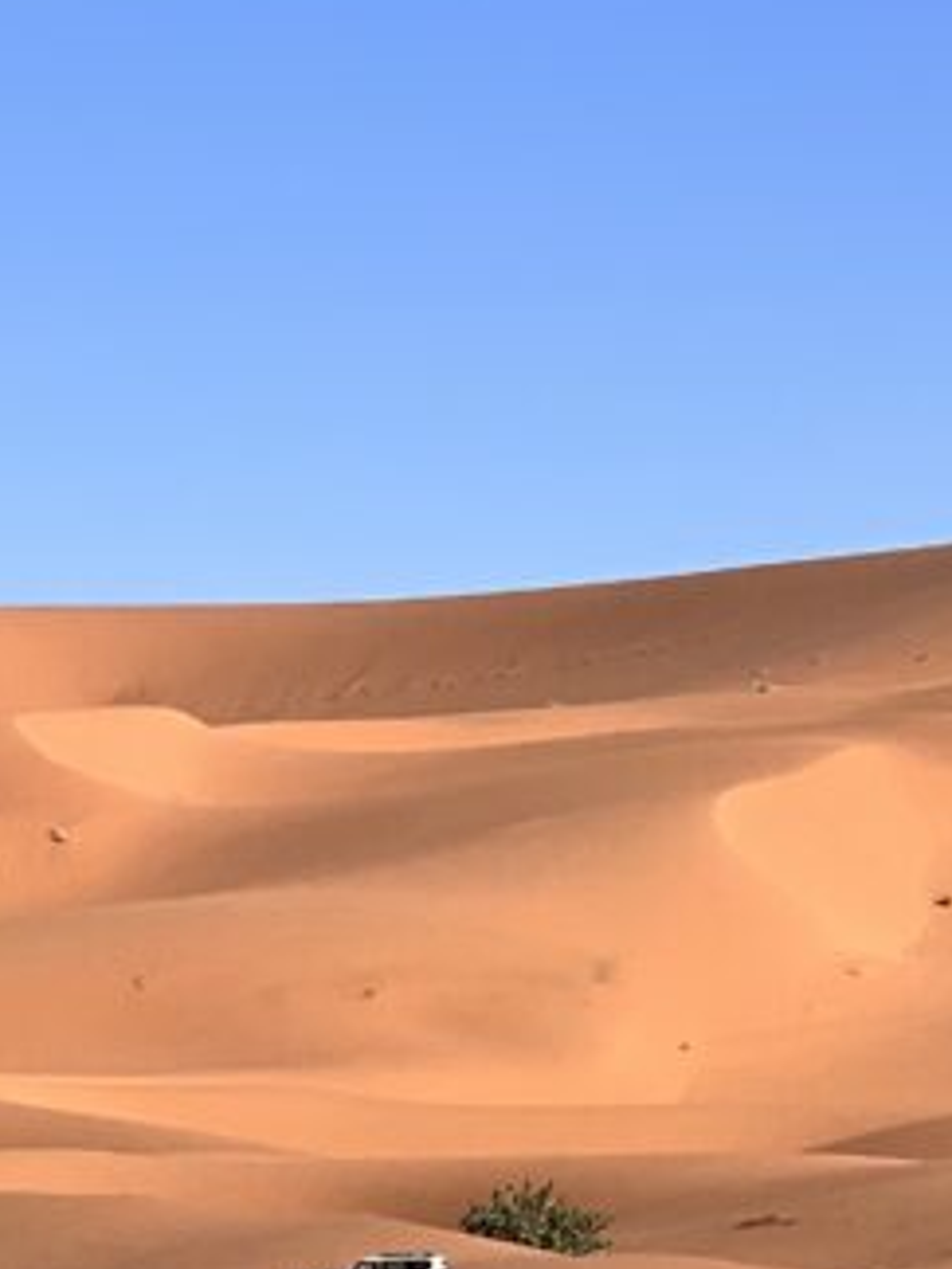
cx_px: -451
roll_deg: +1.1
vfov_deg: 8.0
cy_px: -556
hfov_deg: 6.1
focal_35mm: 243
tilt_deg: +12.6
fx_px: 8911
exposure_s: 1/1064
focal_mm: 9
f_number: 2.8
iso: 32
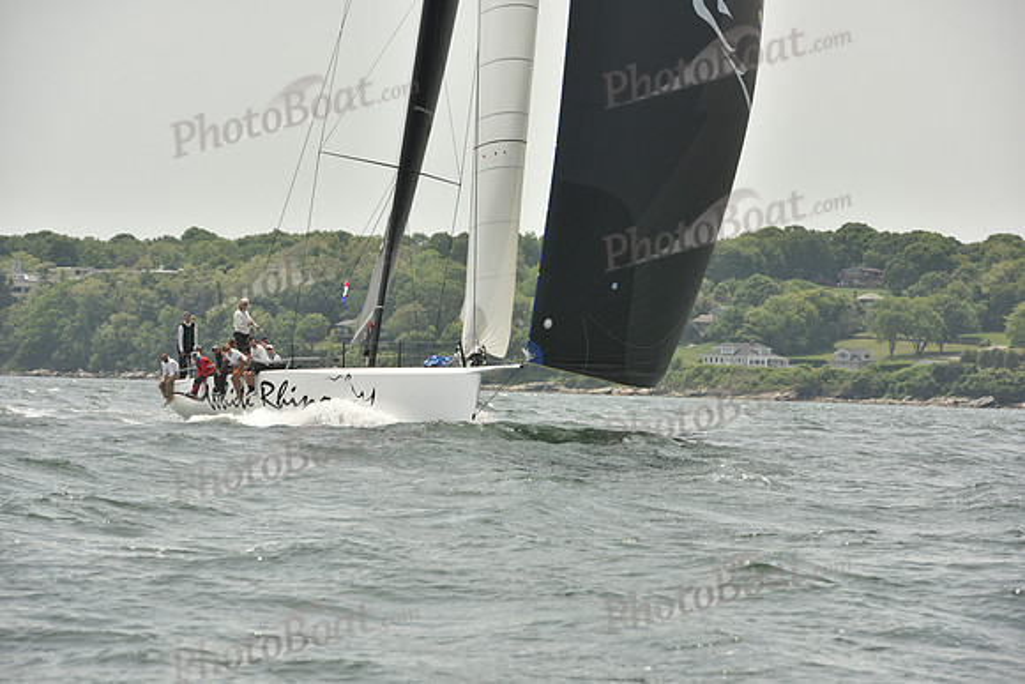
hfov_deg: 10.5
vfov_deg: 7.0
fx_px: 5553
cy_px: 342
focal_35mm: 195
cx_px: 512
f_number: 11
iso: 400
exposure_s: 1/1000
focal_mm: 195
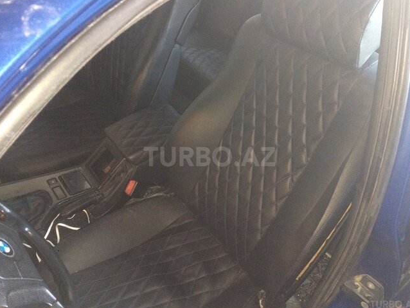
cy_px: 157
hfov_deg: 59.9
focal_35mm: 30
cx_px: 209
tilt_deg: -45.8
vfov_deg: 46.8
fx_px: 355
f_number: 2.2
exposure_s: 1/33
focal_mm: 4.15
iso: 200
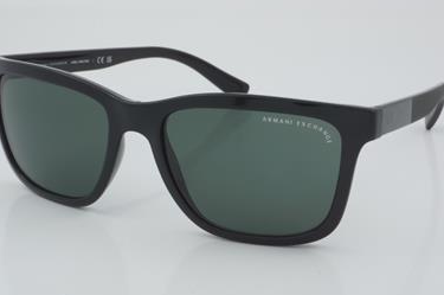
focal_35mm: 80
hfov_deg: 25.4
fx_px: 985
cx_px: 217
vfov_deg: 17.0
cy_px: 148
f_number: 32
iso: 100
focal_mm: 50
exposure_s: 1/3
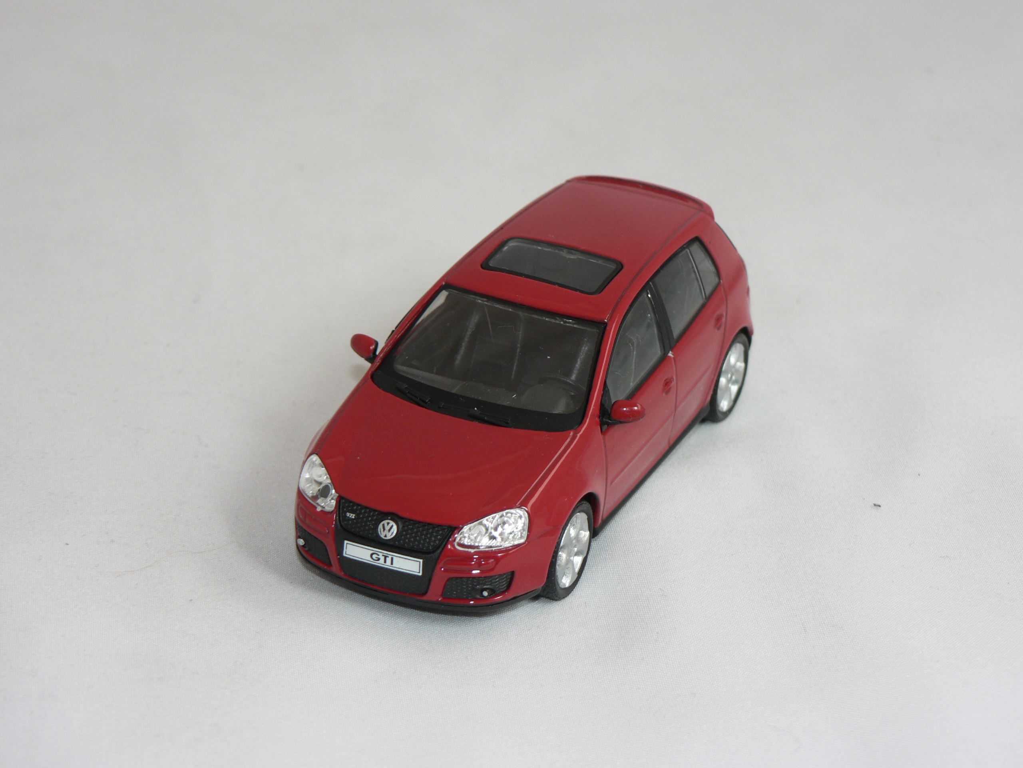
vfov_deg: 14.5
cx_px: 512
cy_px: 384
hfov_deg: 19.3
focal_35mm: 102
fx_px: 3014
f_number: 3.2
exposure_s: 1/60
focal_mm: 16.9
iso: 80
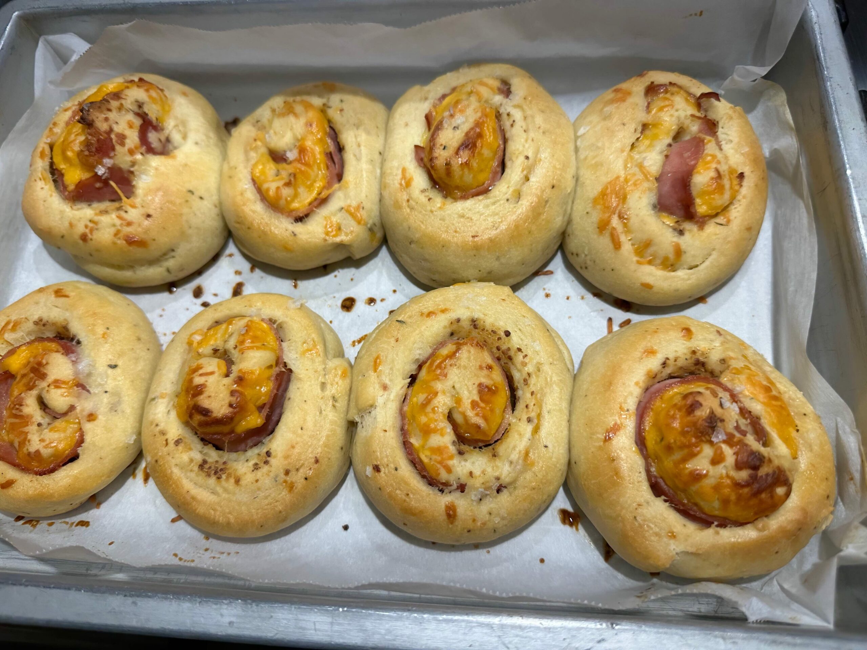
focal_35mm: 24
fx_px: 601
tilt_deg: -67.0
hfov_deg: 71.6
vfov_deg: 56.8
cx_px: 434
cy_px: 325
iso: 64
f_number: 1.78
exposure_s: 1/242
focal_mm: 6.86
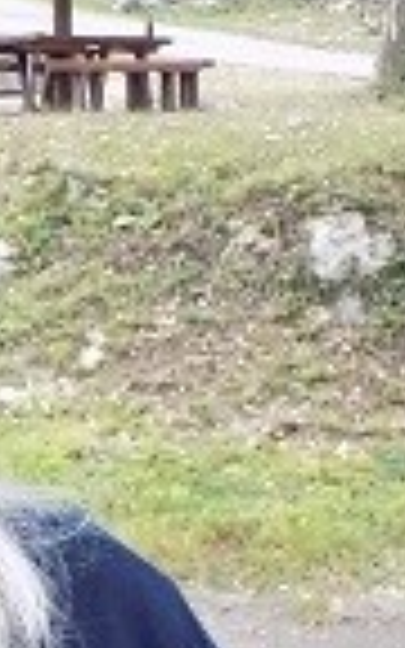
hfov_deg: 5.7
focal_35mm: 229
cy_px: 616
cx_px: -238
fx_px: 4044
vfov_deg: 9.1
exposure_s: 1/30
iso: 180
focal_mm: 9.3
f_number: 3.9
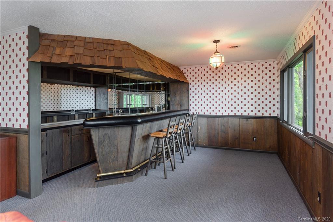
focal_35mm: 20
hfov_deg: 84.0
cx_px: 166
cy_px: 111
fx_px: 185
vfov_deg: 61.9
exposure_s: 1/10
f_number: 7.1
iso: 320
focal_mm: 20
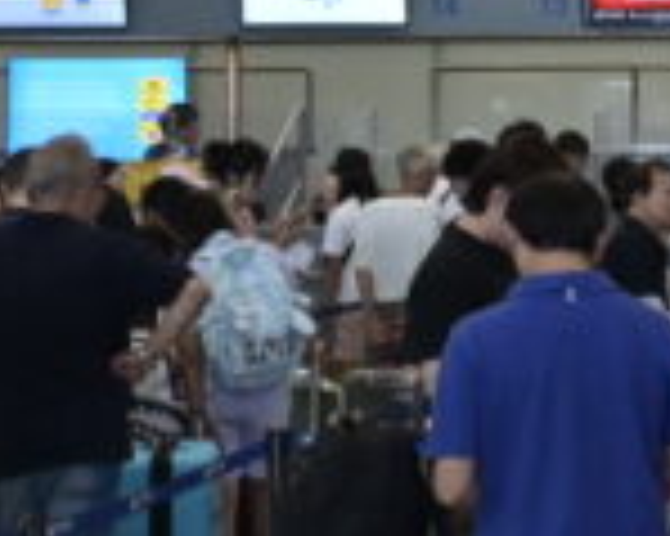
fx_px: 3072
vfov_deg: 9.9
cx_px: 1277
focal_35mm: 155
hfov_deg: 11.4
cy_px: -7
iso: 1600
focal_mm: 24
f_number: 10
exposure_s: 1/40
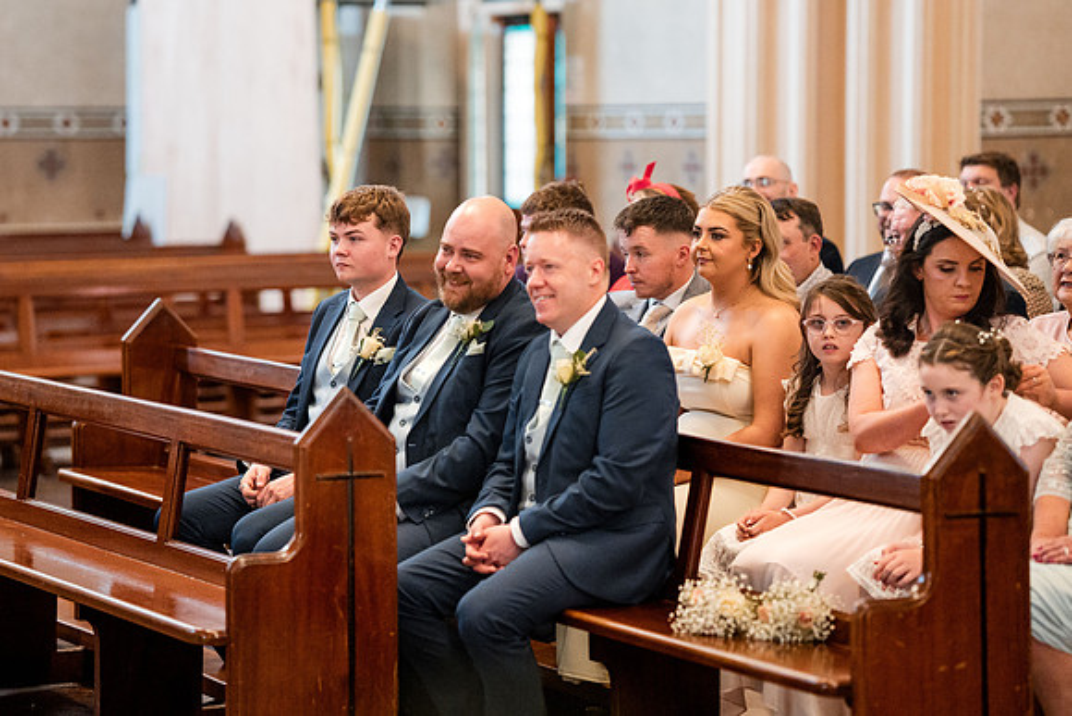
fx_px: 3285
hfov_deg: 18.5
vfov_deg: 12.4
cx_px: 445
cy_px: 287
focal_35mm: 110
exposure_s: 1/500
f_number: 1.6
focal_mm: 85
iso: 4000
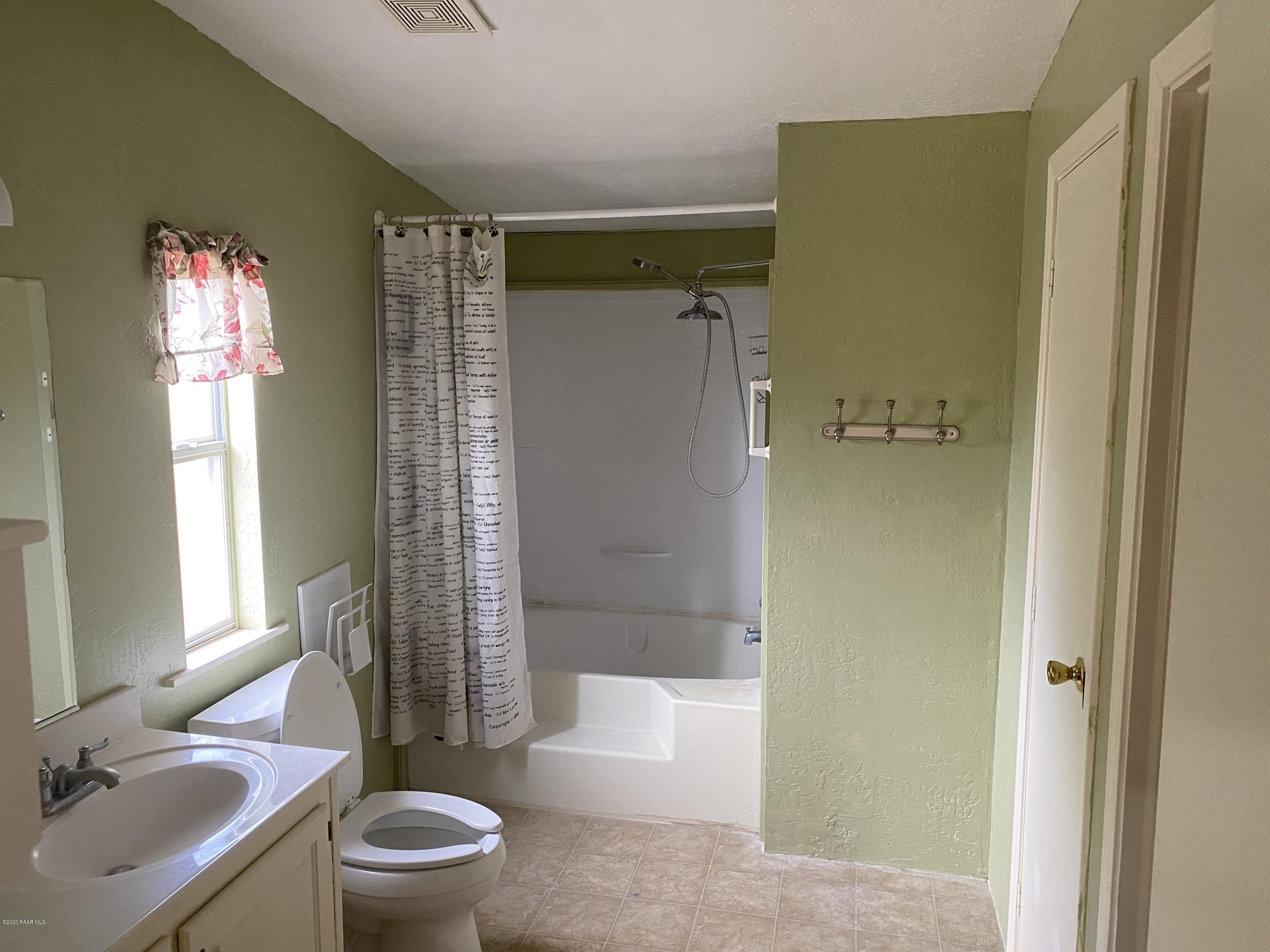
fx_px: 954
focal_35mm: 26
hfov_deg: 67.3
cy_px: 476
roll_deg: +1.1
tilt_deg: -8.7
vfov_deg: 53.1
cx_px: 635
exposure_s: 1/60
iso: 160
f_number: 1.8
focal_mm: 4.25
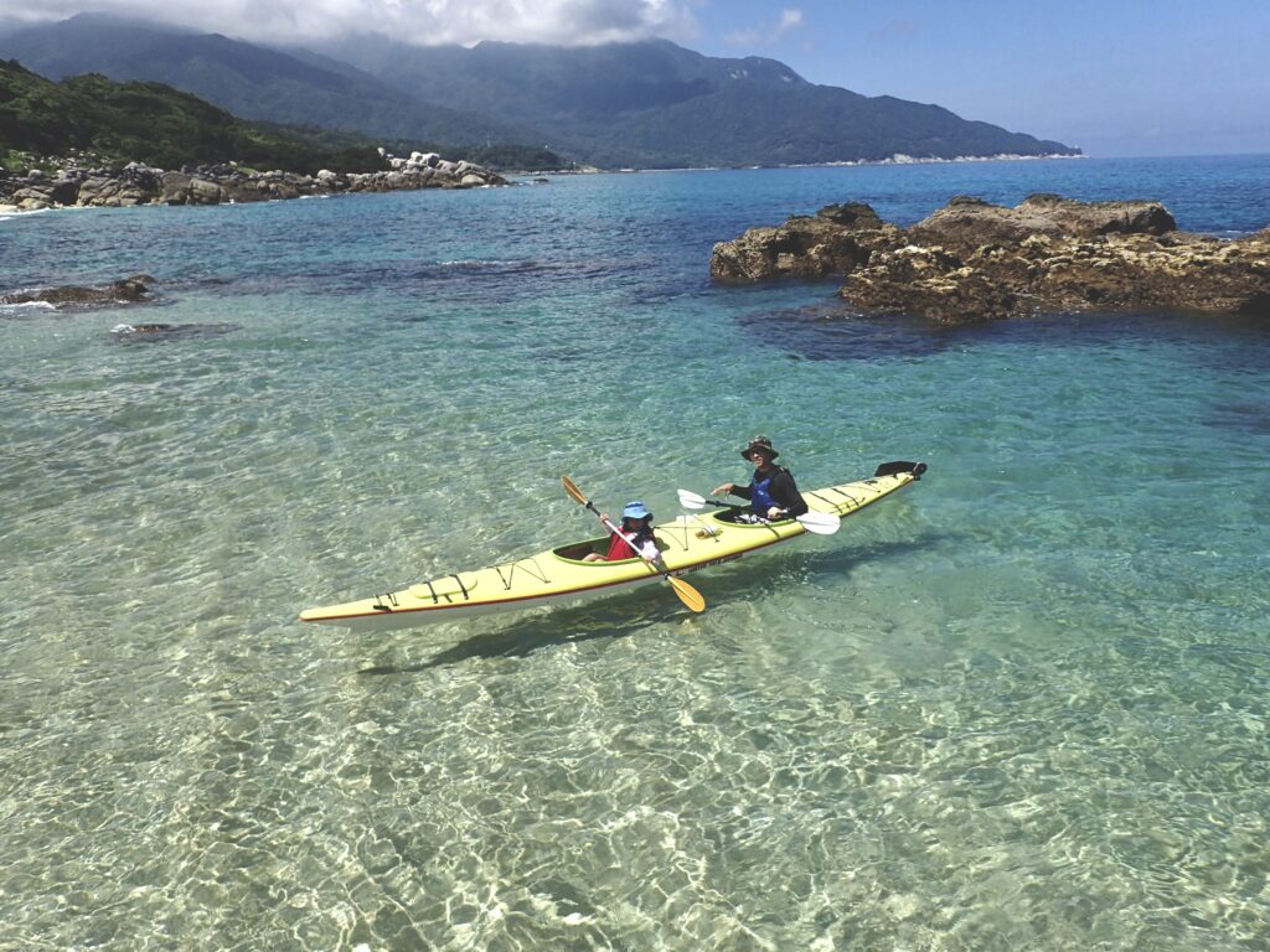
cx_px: 635
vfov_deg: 54.9
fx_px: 917
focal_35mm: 25
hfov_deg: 69.4
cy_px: 476
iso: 100
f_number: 8
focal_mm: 4.5
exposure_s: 1/400
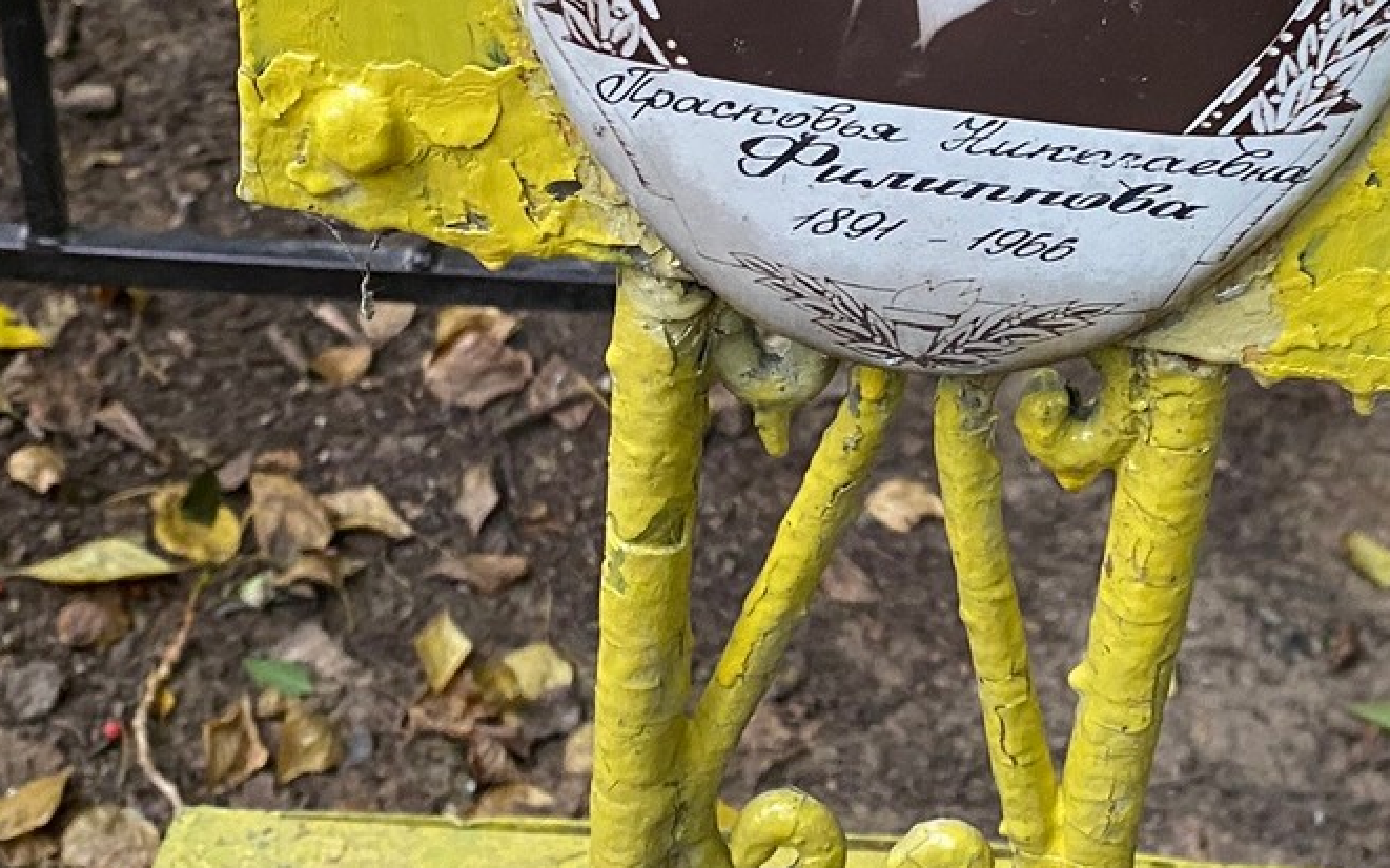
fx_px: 2273
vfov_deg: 21.4
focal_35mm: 60
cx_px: 995
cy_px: 181
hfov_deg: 33.5
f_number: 1.8
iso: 400
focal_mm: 4.25
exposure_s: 1/60
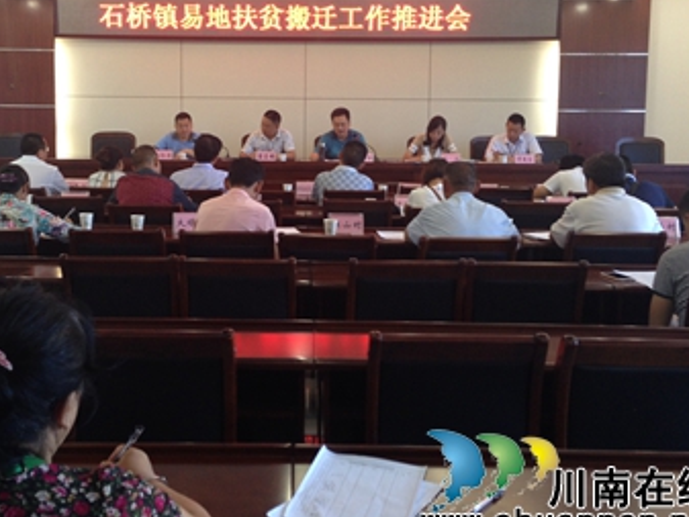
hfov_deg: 38.8
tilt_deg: -4.5
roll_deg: -0.6
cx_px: 286
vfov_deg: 29.6
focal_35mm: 49
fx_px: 976
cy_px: 205
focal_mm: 4.12
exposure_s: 1/20
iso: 64
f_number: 2.4
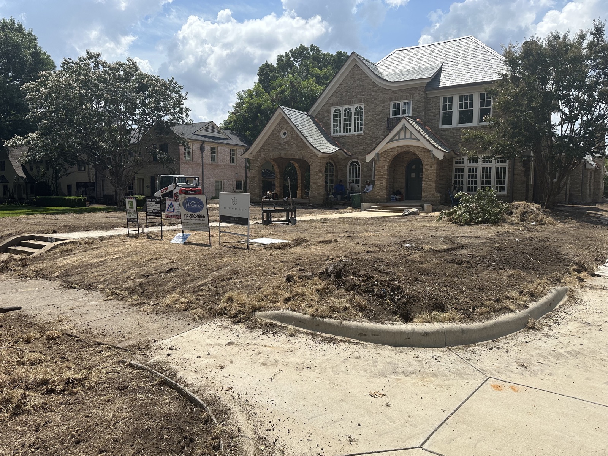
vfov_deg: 56.8
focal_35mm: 24
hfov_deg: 71.6
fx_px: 422
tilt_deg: -3.7
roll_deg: +0.4
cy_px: 228
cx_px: 304
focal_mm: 6.86
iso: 80
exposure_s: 1/5848
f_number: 1.78
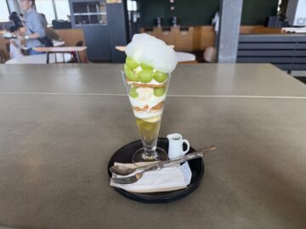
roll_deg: +1.2
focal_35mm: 24
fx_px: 212
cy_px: 114
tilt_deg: -25.8
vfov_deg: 56.8
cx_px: 153
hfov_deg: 71.6
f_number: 1.78
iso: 64
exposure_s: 1/188
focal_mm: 6.76
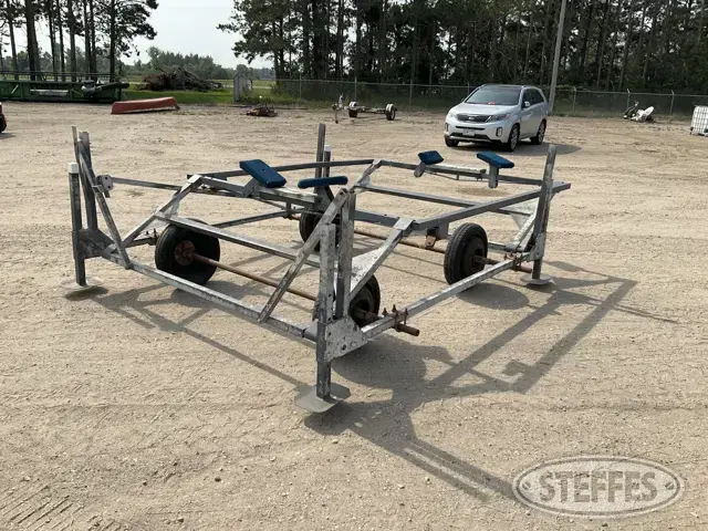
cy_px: 266
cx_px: 354
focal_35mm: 29
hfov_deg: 61.7
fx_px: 593
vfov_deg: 48.2
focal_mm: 3
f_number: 1.8
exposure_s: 1/1786
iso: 25
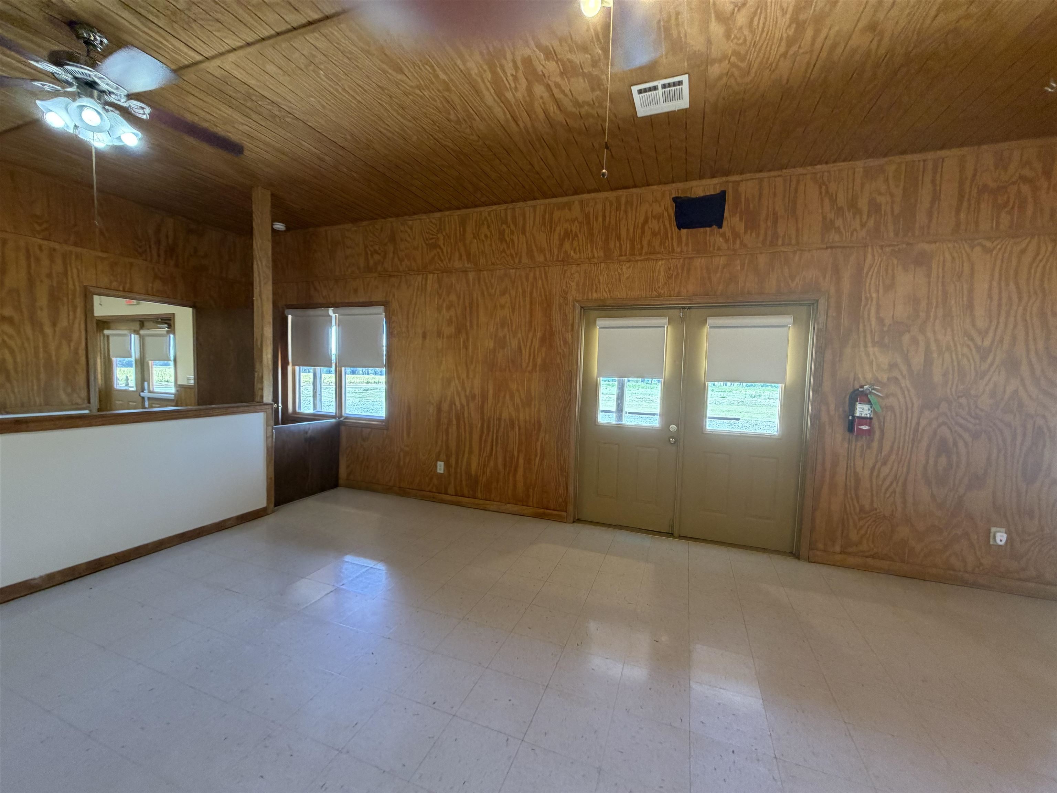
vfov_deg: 85.7
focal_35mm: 14
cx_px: 528
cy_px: 396
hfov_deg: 102.1
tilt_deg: -2.5
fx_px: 427
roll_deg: +1.1
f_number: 2.2
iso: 200
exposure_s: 1/60
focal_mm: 2.22
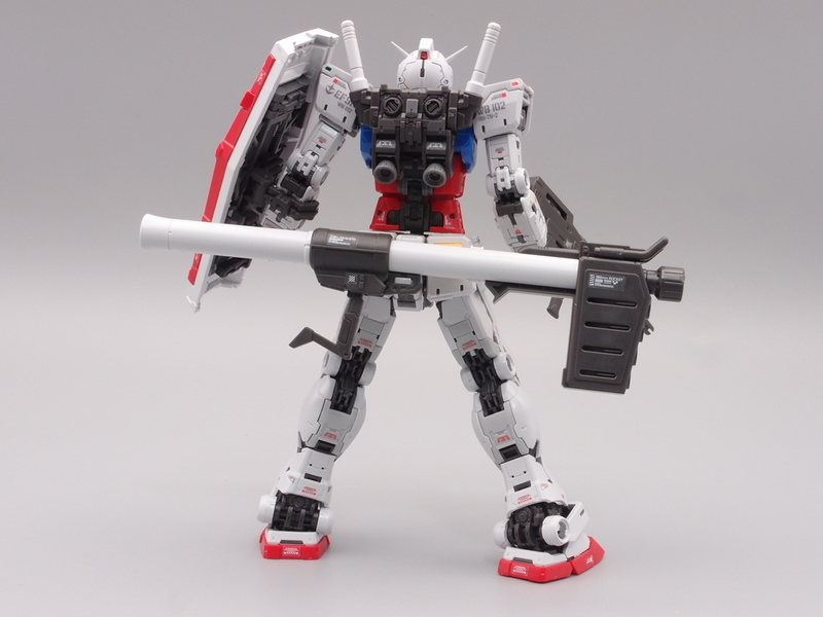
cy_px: 308
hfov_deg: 34.9
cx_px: 412
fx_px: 1308
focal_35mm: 55
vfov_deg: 26.6
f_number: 8
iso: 100
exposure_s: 1/5
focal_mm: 11.84
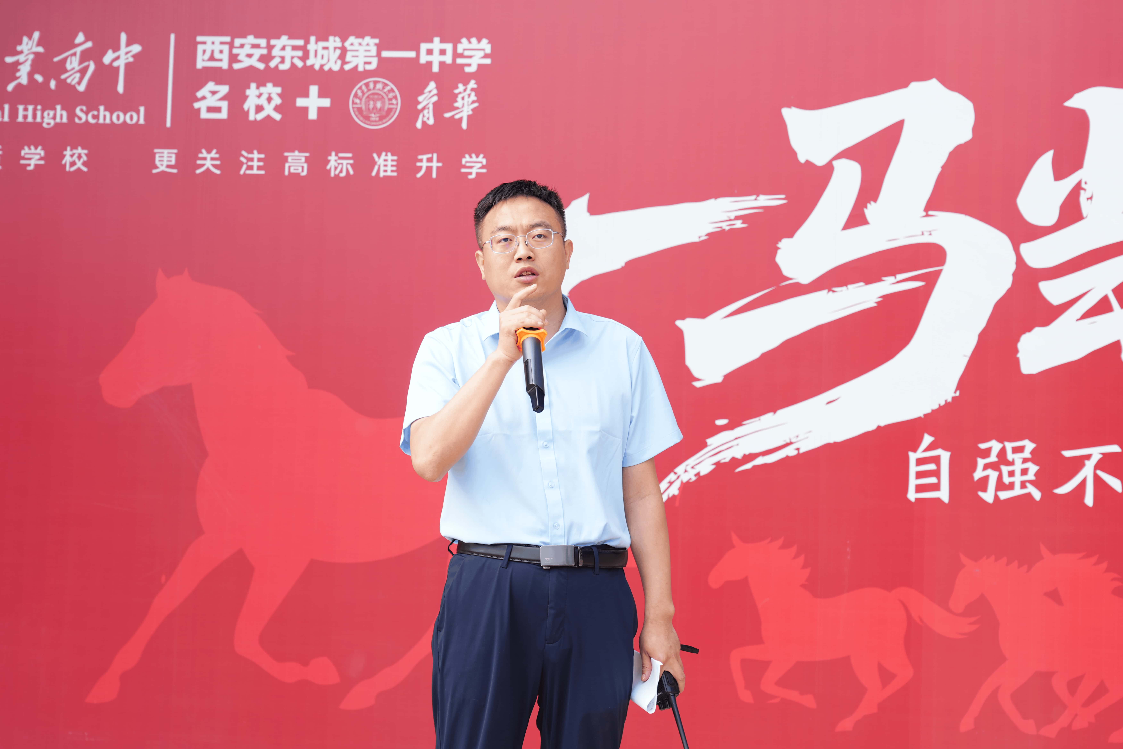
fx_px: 1809
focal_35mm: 58
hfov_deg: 34.5
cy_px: 374
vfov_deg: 23.4
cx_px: 562
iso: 125
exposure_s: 1/125
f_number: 5.6
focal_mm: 58
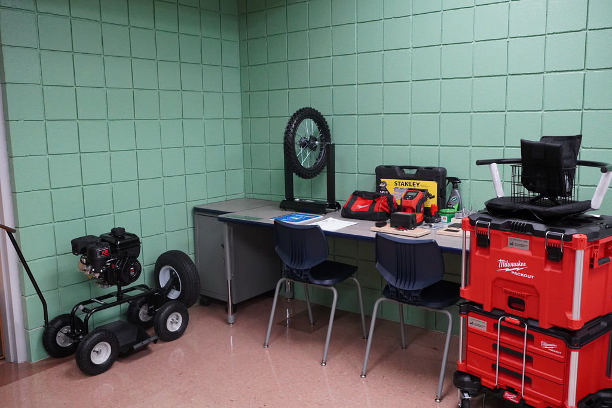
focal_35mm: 32
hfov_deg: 59.5
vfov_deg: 41.7
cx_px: 306
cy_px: 204
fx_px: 536
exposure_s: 1/160
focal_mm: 21
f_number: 2.8
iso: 2000
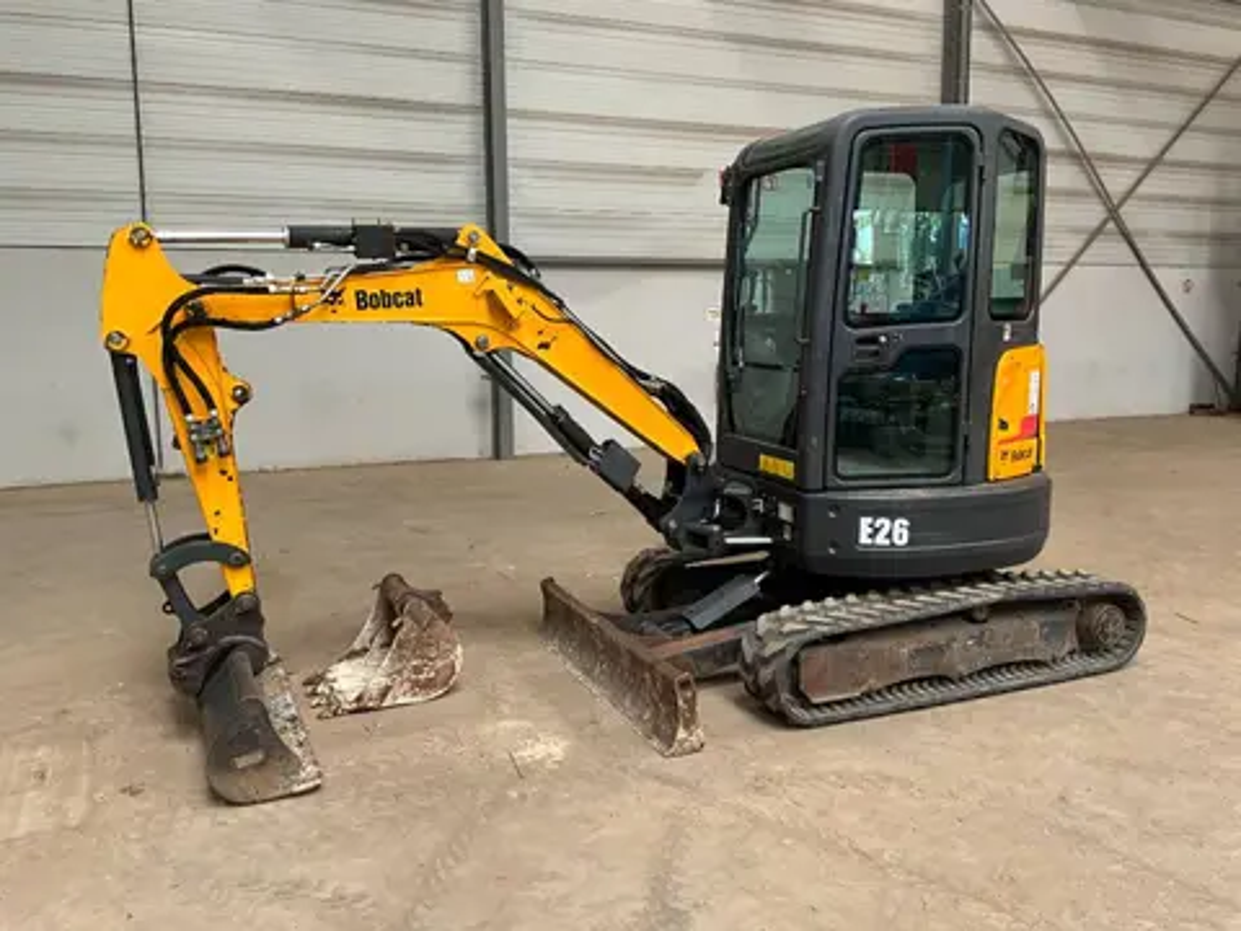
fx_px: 1040
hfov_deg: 61.7
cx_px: 620
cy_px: 466
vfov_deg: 48.2
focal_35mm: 29
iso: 64
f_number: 1.8
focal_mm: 3
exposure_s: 1/61
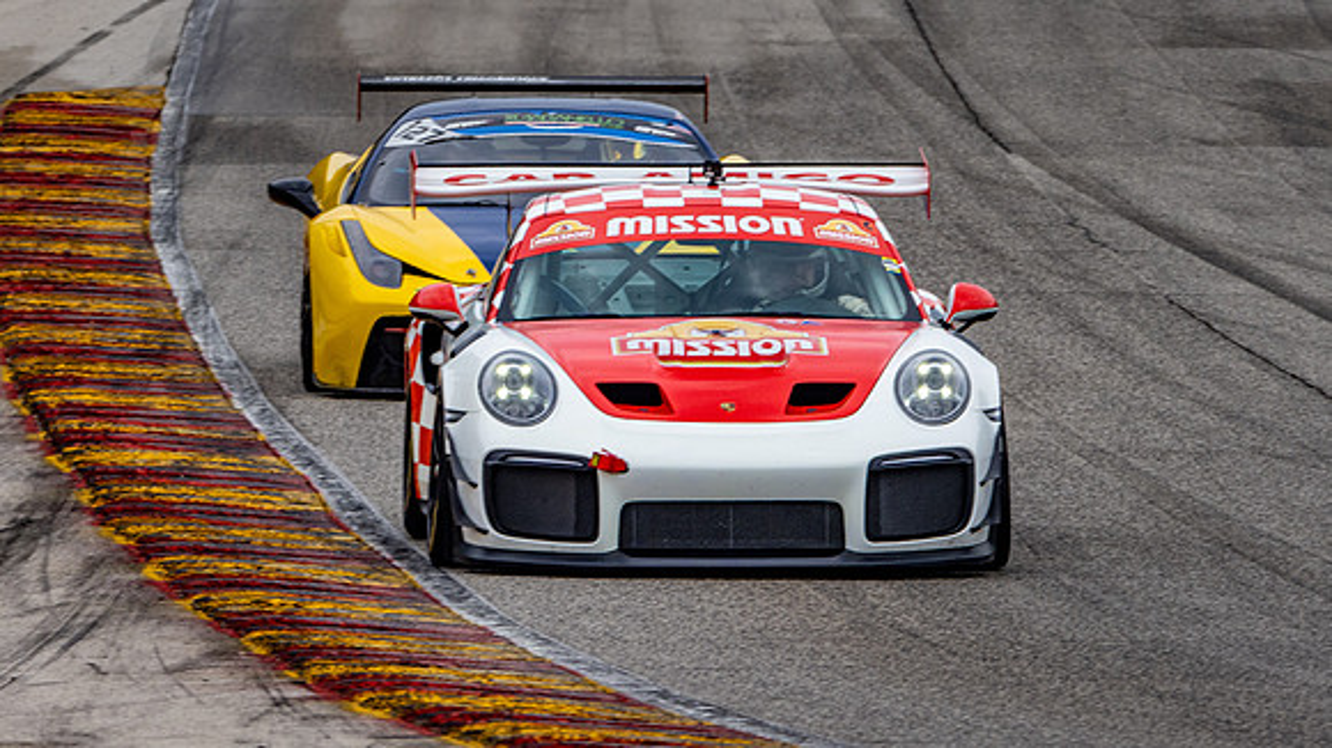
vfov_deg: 1.9
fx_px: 23122
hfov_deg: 3.3
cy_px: 249
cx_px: 666
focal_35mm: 655
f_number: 9
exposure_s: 1/400
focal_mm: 300
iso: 400
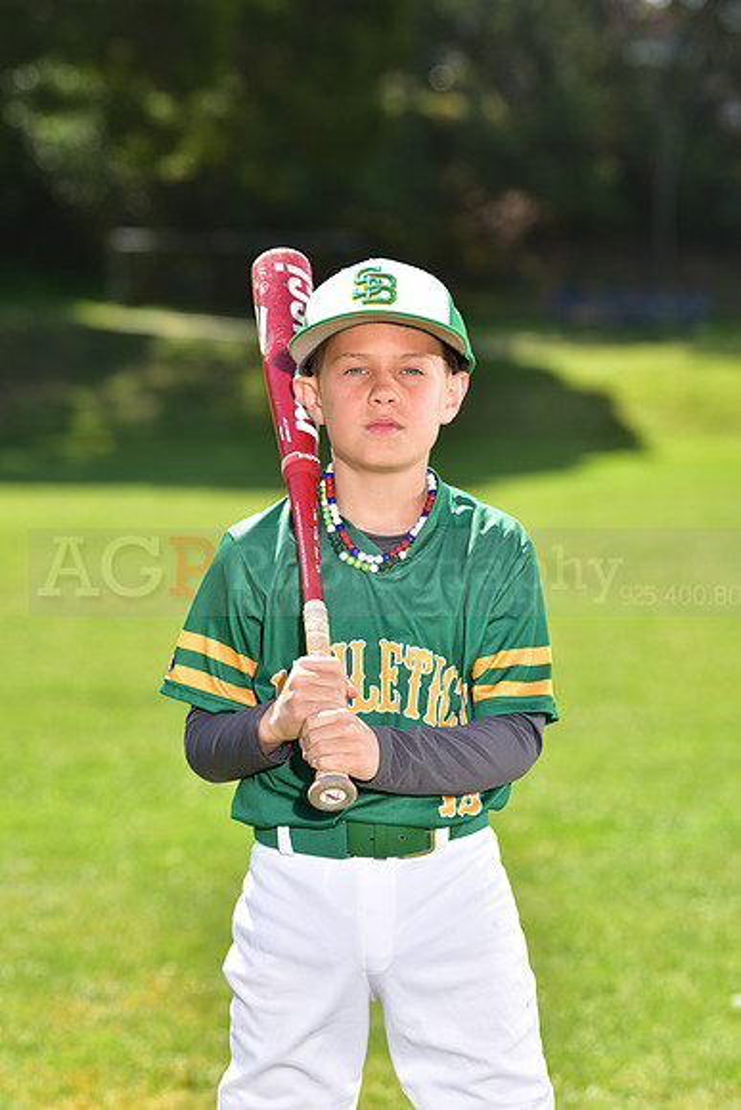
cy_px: 555
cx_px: 370
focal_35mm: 140
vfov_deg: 14.7
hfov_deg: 9.8
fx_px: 4320
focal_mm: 140
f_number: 5
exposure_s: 1/250
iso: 100
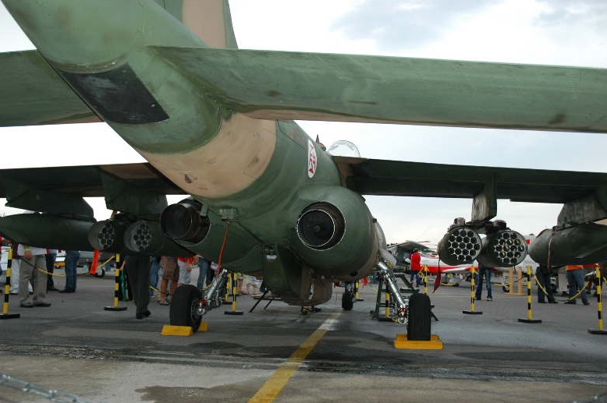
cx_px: 311
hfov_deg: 51.9
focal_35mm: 37
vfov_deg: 35.9
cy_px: 202
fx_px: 623
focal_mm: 24
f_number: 3.8
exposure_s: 1/160
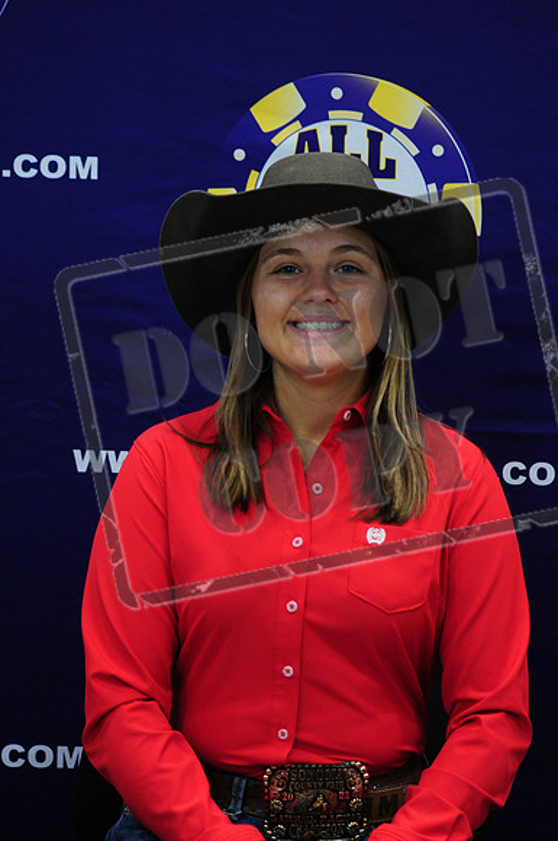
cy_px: 420
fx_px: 2868
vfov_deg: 16.7
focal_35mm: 123
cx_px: 279
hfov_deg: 11.1
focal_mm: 82
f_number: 4
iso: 640
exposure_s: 1/125
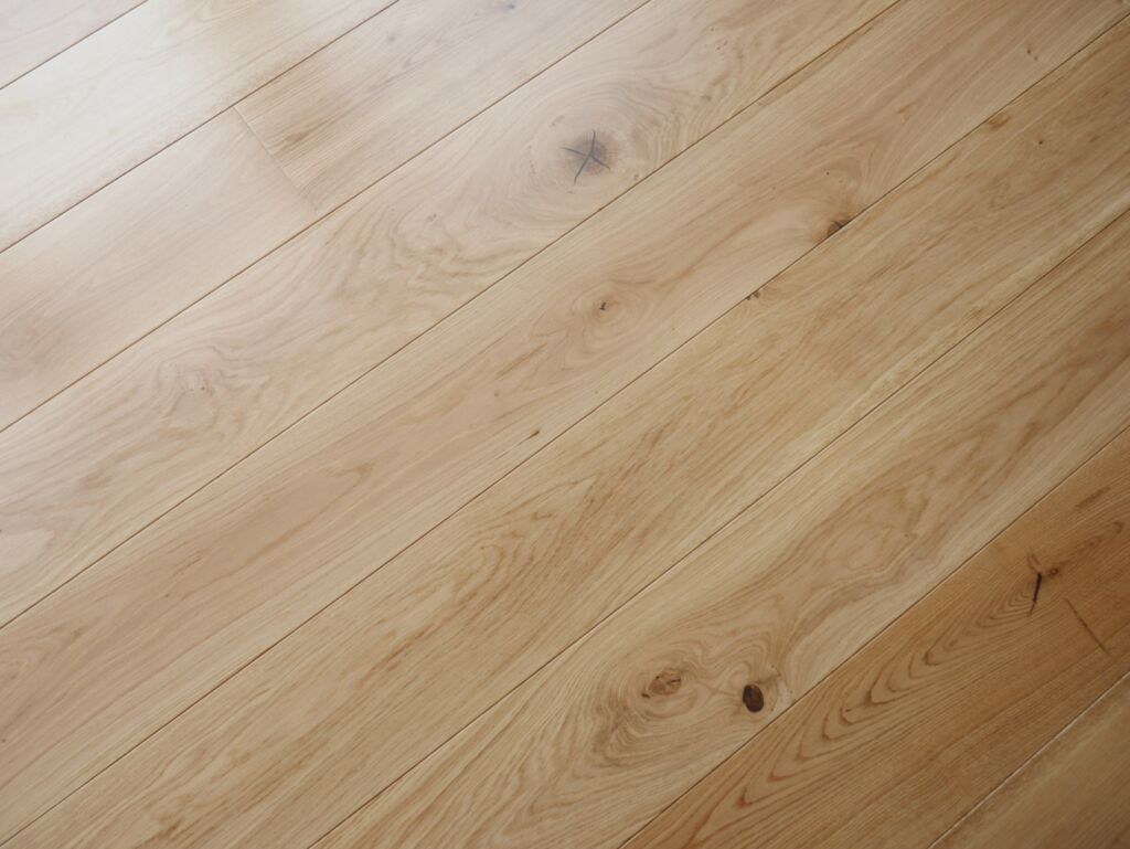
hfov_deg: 56.8
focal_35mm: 32
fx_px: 1045
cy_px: 424
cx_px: 565
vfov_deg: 44.2
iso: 200
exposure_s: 1/80
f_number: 3.6
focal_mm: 16
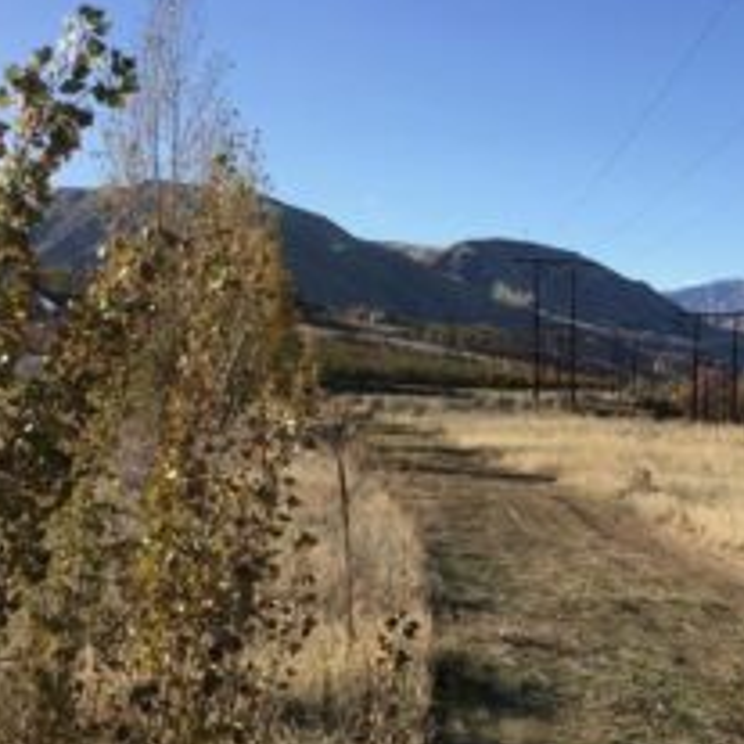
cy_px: 406
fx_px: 1289
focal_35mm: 53
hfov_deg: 32.2
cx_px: 413
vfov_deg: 32.2
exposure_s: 1/1253
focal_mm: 3.3
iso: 25
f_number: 2.4
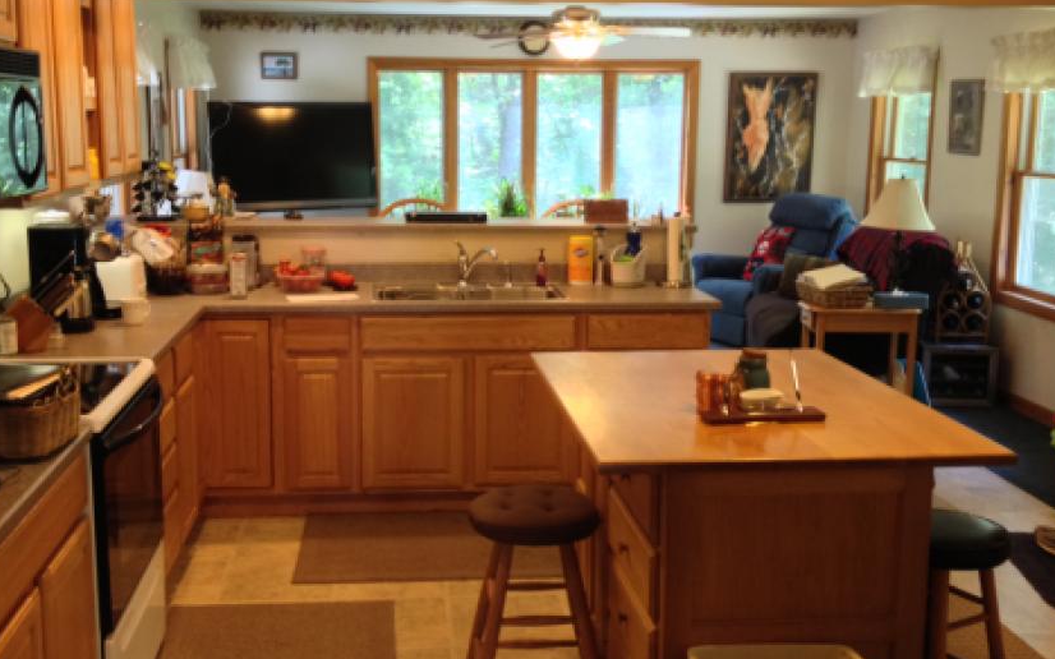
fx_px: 1322
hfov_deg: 43.4
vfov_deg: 28.0
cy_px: 343
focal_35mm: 46
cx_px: 478
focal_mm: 4.28
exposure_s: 1/20
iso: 125
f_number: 2.4
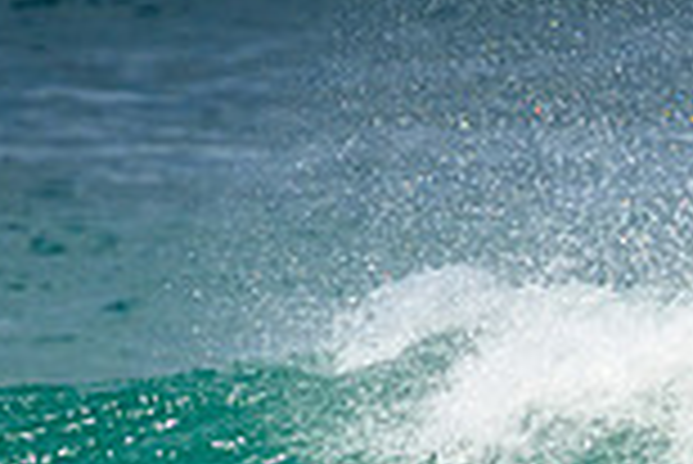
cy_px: 673
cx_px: 1026
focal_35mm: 3004
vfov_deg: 0.5
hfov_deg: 0.7
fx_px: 57880
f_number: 11
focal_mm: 800
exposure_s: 1/2000
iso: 800
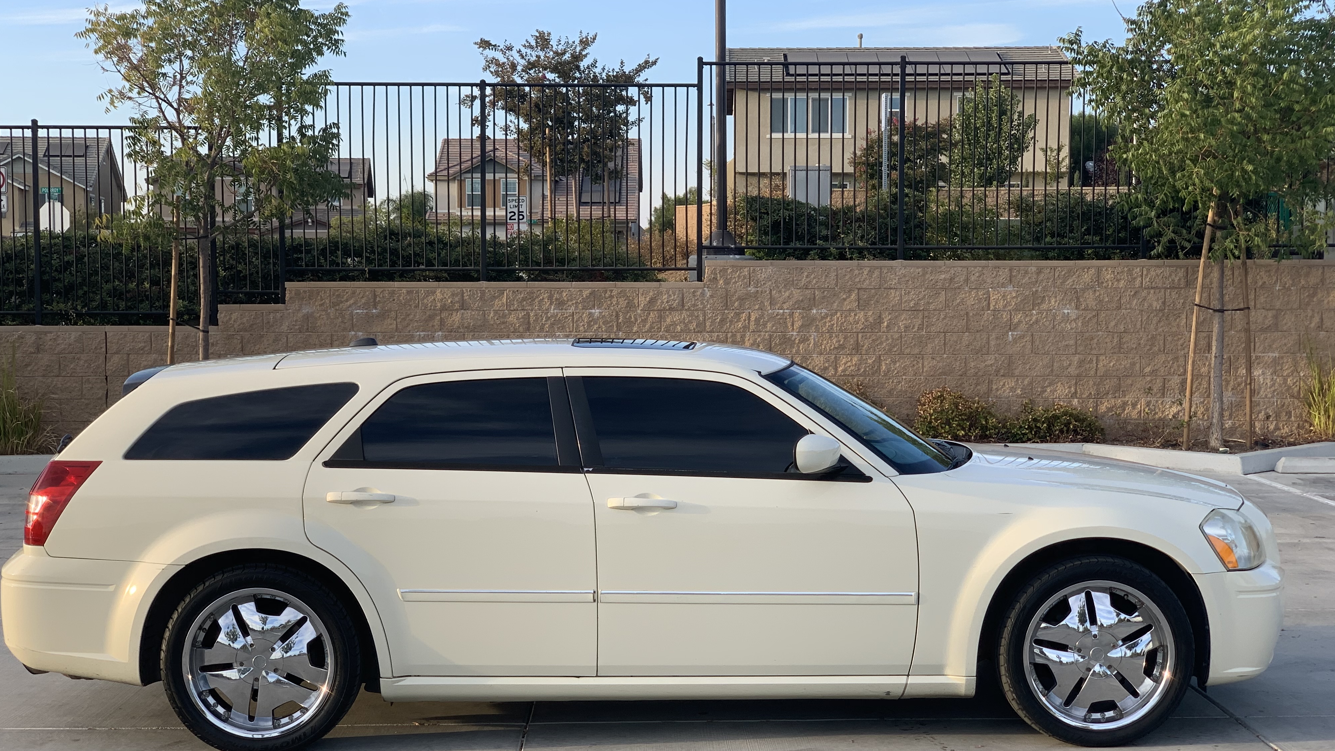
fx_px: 2018
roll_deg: -0.7
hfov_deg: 36.6
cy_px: 442
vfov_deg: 21.1
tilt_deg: -3.4
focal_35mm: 57
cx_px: 664
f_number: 2.4
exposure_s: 1/229
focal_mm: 6
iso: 16
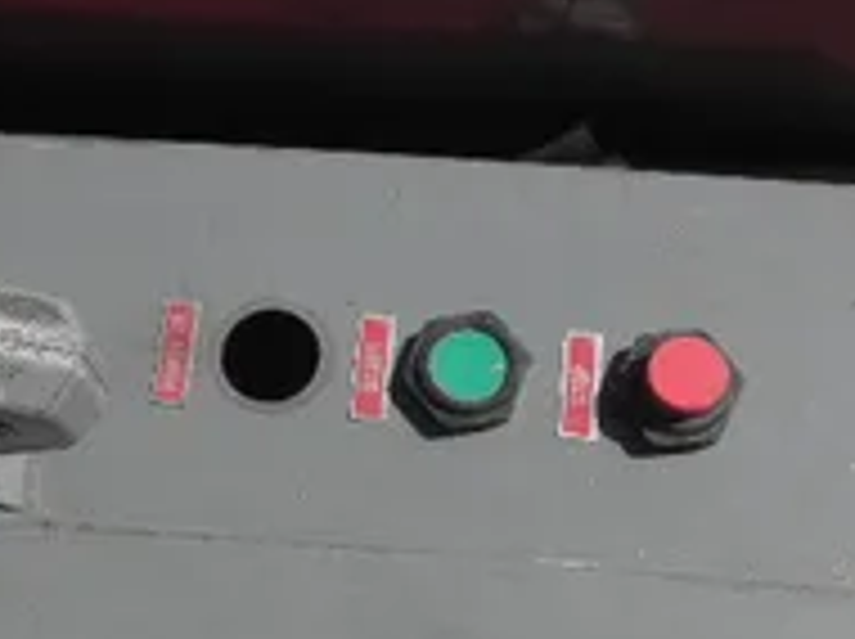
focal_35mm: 59
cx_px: 130
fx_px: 1455
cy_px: 554
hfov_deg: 31.6
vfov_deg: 24.2
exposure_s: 1/250
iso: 64
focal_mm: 5
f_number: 8.5
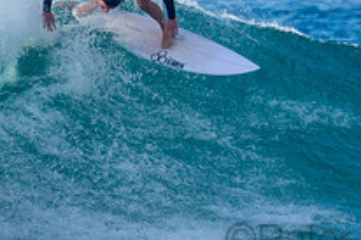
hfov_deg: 0.9
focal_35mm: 2220
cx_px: 361
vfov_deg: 0.6
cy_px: -52
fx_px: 22243
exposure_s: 1/640
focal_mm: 500
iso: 220
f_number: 5.6
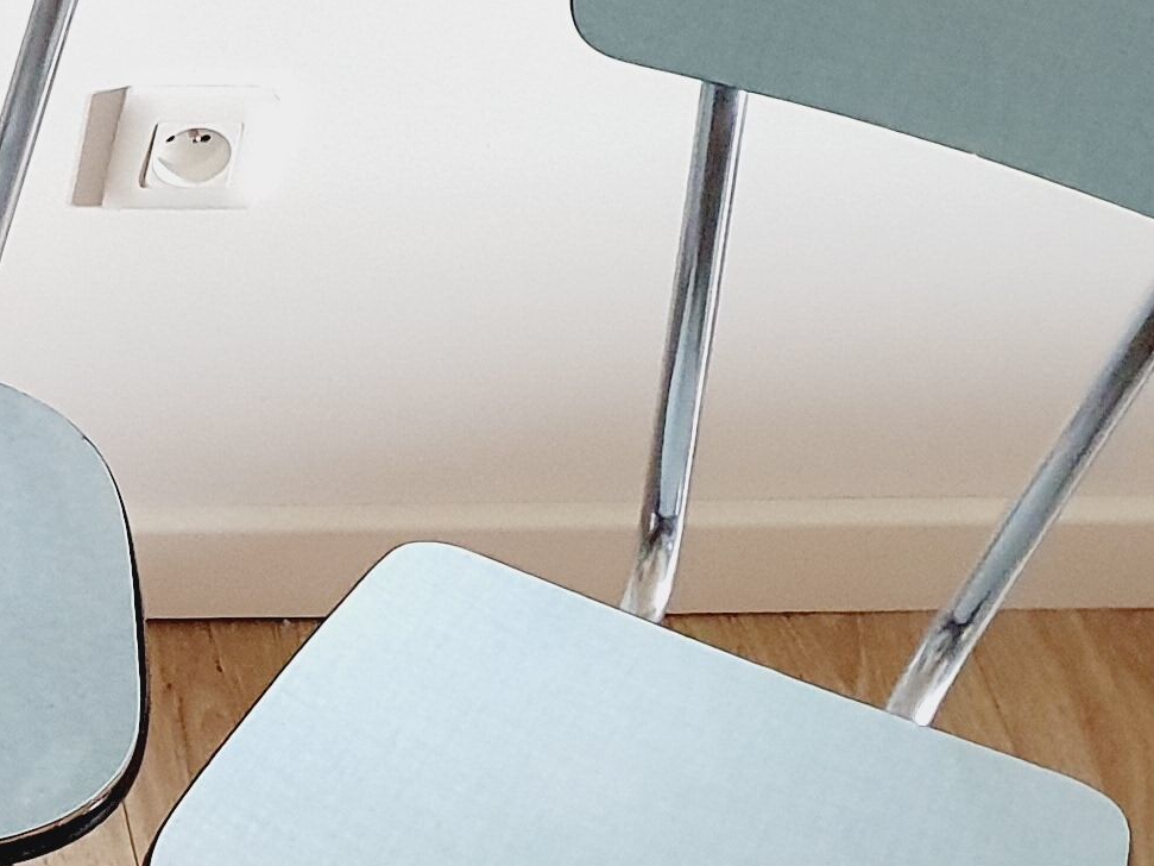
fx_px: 3600
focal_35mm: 108
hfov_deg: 16.3
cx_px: -669
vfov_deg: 13.7
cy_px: 484
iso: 400
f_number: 1.5
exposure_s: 1/50
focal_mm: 4.32
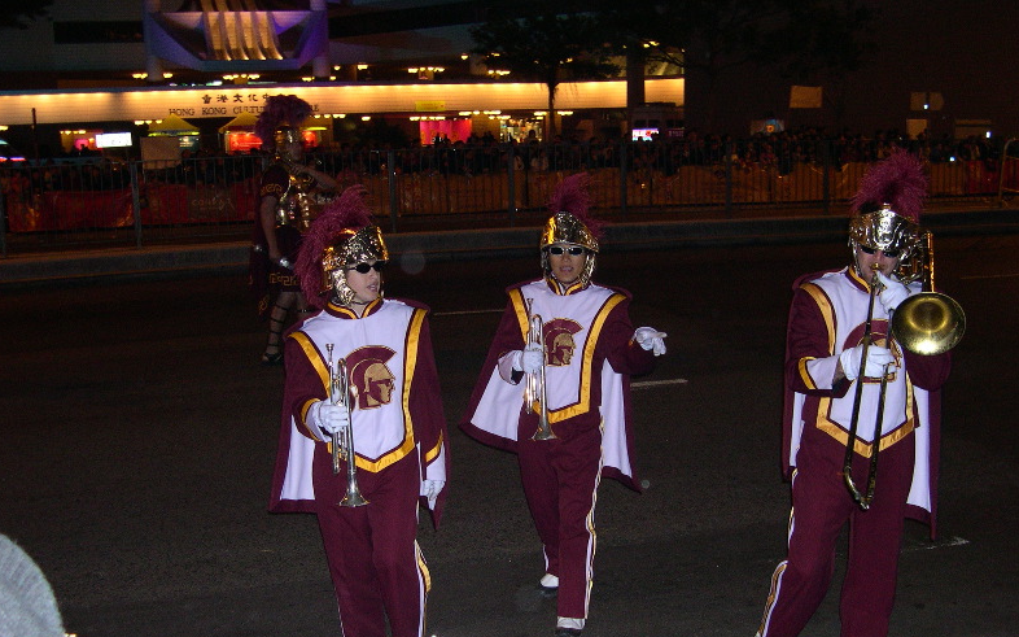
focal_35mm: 41
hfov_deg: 48.2
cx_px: 504
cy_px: 358
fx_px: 1138
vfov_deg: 31.2
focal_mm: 8
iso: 293
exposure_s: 1/60
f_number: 2.8
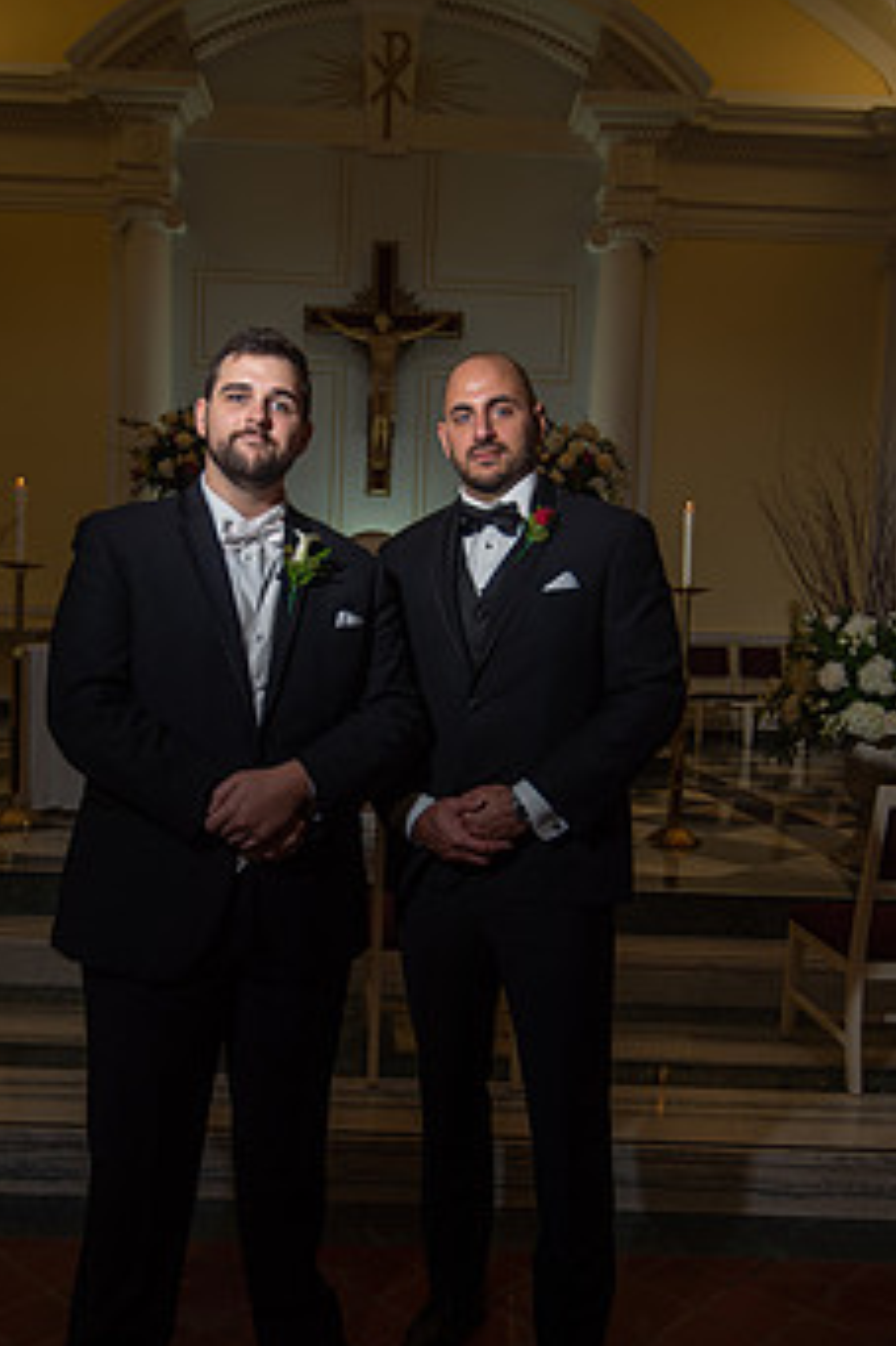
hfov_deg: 39.9
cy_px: 730
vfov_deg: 57.2
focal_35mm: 33
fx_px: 1233
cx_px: 401
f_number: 4
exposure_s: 1/125
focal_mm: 25
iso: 200
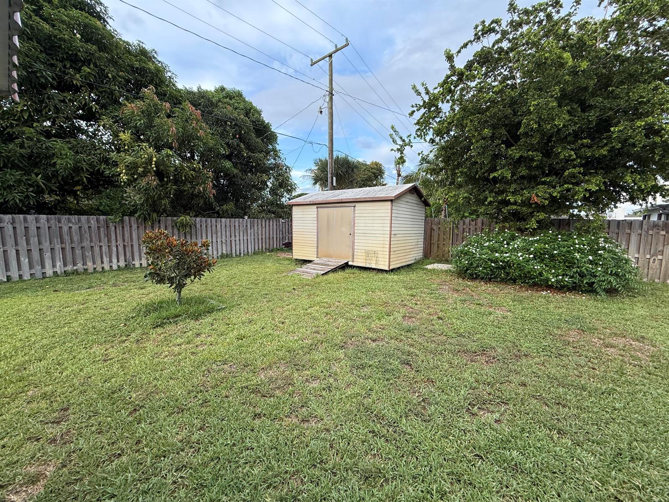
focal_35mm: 14
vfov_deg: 85.7
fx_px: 271
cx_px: 334
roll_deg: -0.6
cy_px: 251
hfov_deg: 102.1
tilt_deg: -5.7
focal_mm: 2.22
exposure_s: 1/99
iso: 80
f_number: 2.2
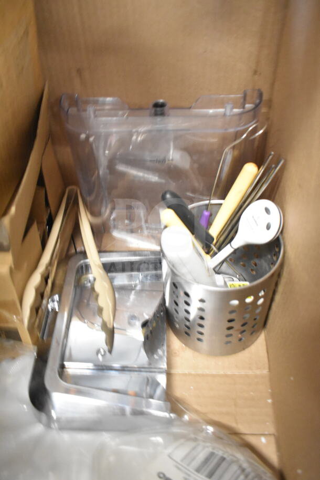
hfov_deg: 48.0
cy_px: 240
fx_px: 360
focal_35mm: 27
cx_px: 160
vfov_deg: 67.4
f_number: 3.5
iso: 4500
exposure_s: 1/30
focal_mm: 18
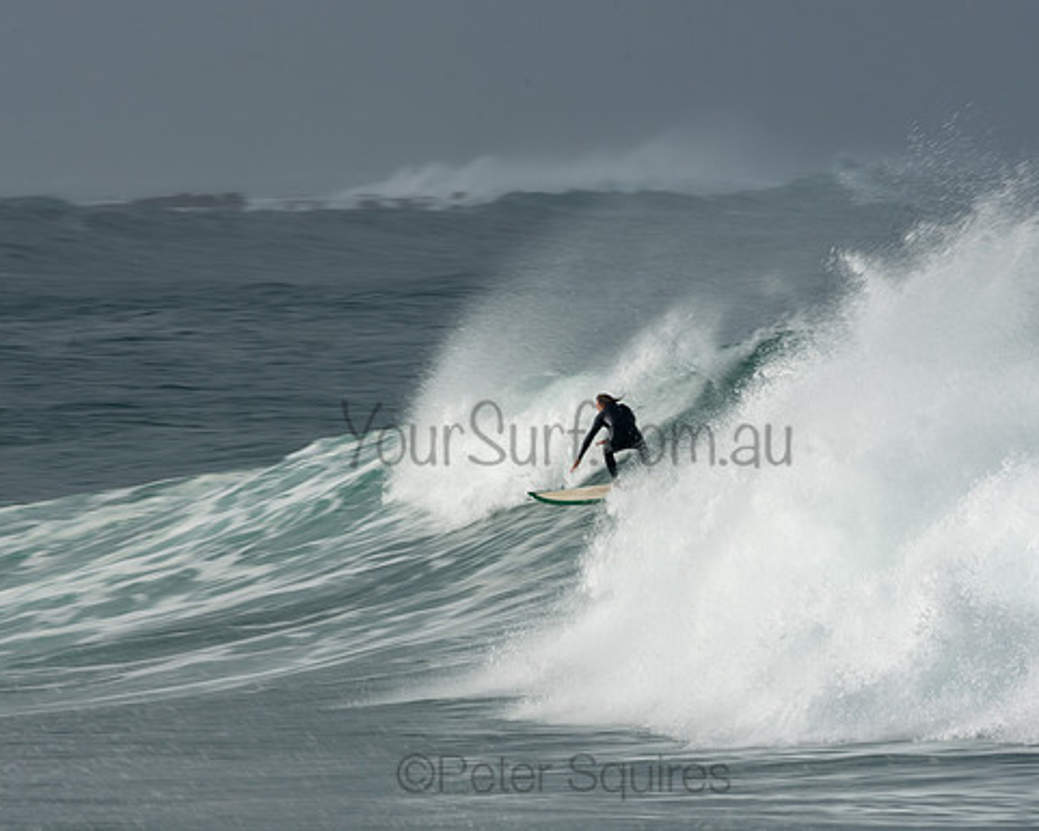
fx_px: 25067
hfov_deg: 2.4
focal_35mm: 815
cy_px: 416
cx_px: 564
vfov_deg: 1.9
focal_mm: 480
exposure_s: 1/80
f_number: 18
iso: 100
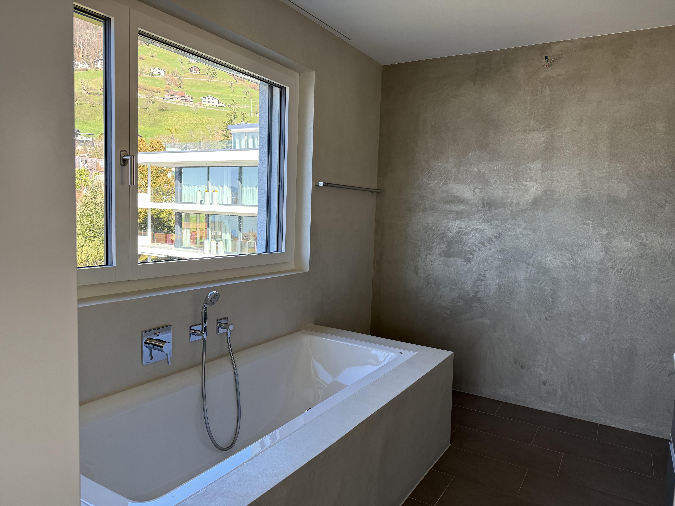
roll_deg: -2.2
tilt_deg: -5.1
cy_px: 253
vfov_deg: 56.8
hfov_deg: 71.6
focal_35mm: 24
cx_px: 338
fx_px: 468
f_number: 1.78
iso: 125
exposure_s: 1/243
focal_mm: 6.76
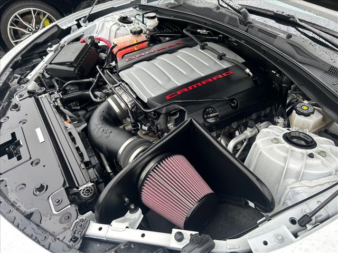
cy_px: 126
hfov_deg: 67.3
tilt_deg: -41.1
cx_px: 169
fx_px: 254
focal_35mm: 26
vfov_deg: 53.1
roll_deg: +1.4
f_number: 1.5
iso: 40
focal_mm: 5.7
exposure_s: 1/121
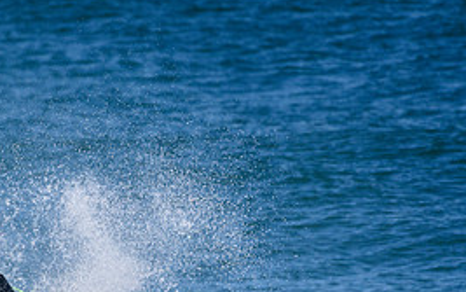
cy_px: 328
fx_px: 21125
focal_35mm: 1663
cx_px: 10
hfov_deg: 1.3
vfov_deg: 0.8
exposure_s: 1/4000
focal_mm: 500
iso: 640
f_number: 5.6
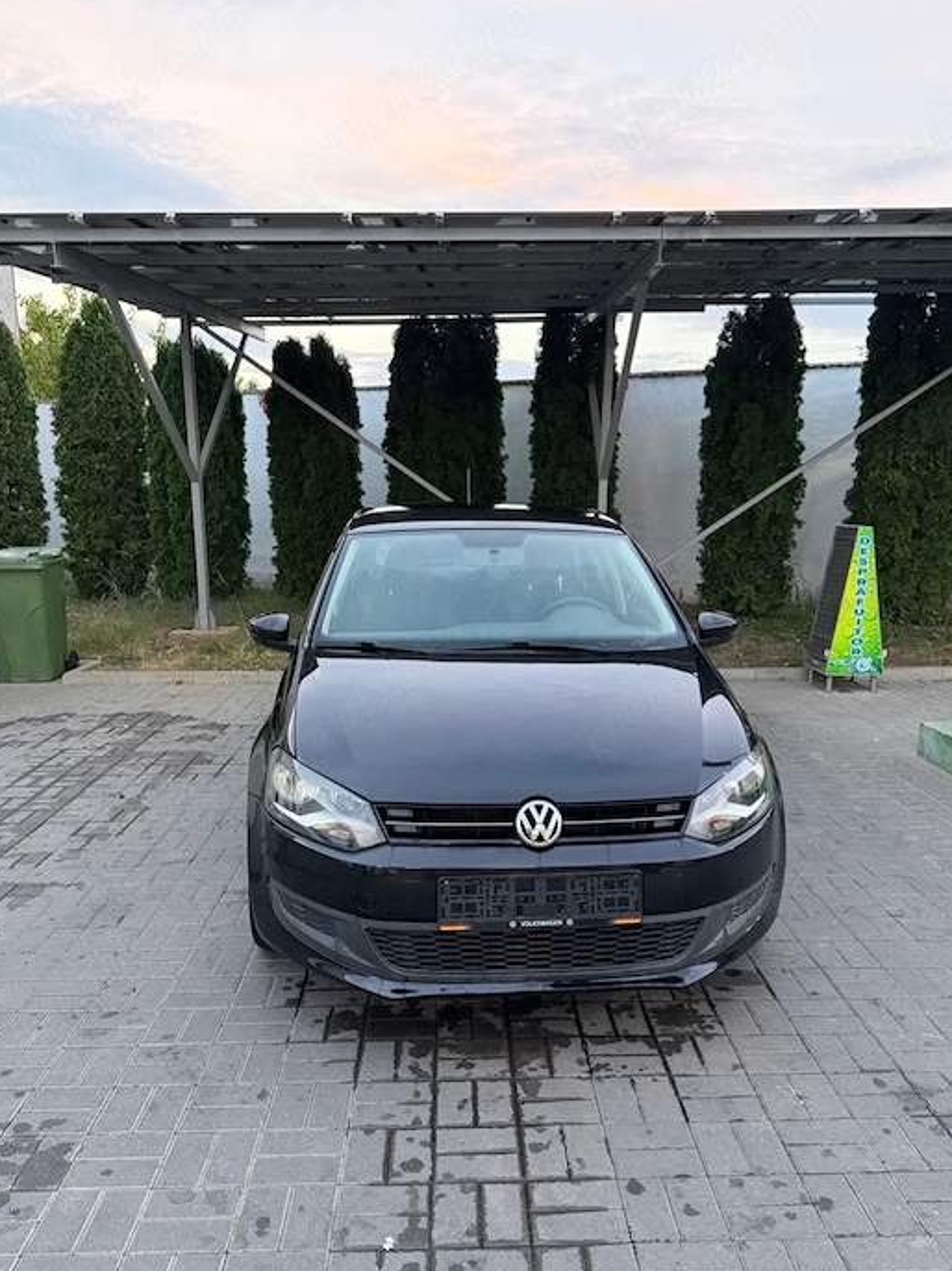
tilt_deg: -9.8
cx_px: 487
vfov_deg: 63.2
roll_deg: +0.8
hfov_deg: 49.7
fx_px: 1027
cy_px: 713
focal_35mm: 28
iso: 500
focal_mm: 6.76
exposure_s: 1/50
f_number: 1.78
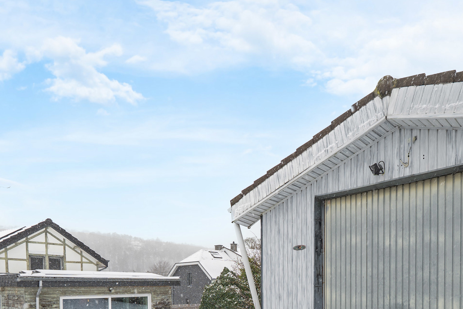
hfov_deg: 70.2
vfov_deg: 45.4
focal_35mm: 25
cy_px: 290
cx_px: 295
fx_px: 321
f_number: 6.3
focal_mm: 12
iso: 100
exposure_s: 1/160
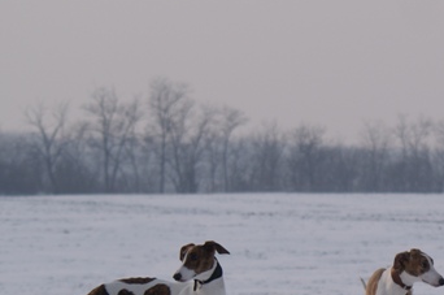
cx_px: 374
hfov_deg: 8.1
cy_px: 268
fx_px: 3116
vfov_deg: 5.4
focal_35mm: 253
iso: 100
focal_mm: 90
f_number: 5
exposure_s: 1/1000
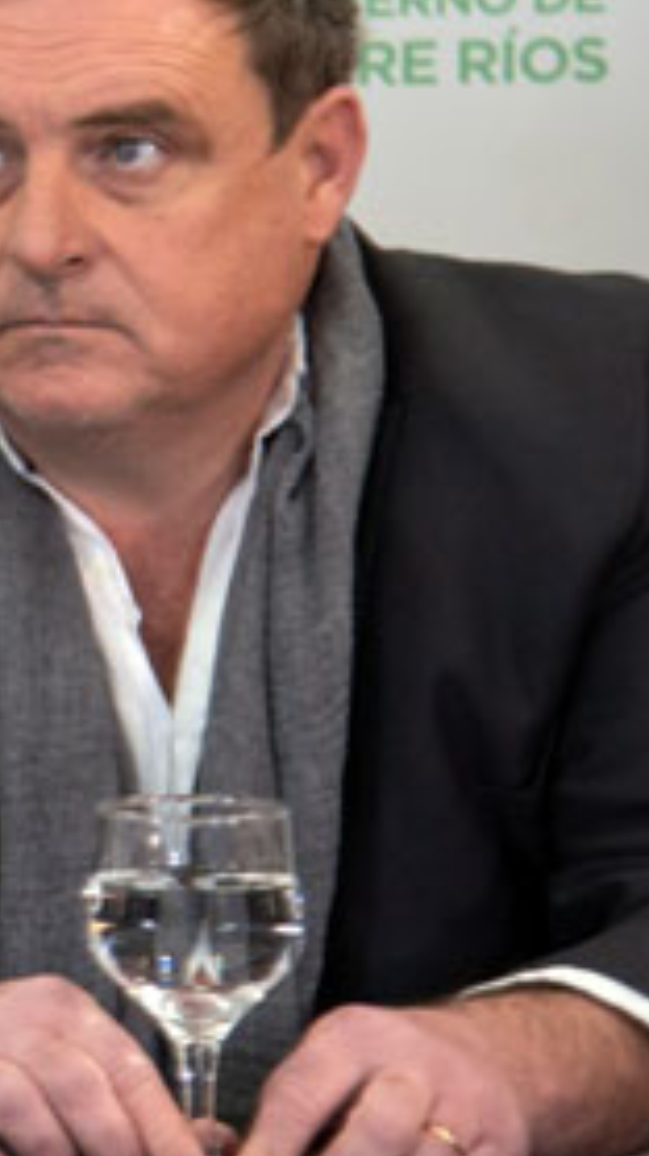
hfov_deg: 4.4
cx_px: -1200
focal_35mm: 264
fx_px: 8091
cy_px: 143
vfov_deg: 8.2
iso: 1000
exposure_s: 1/250
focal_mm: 70
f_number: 4
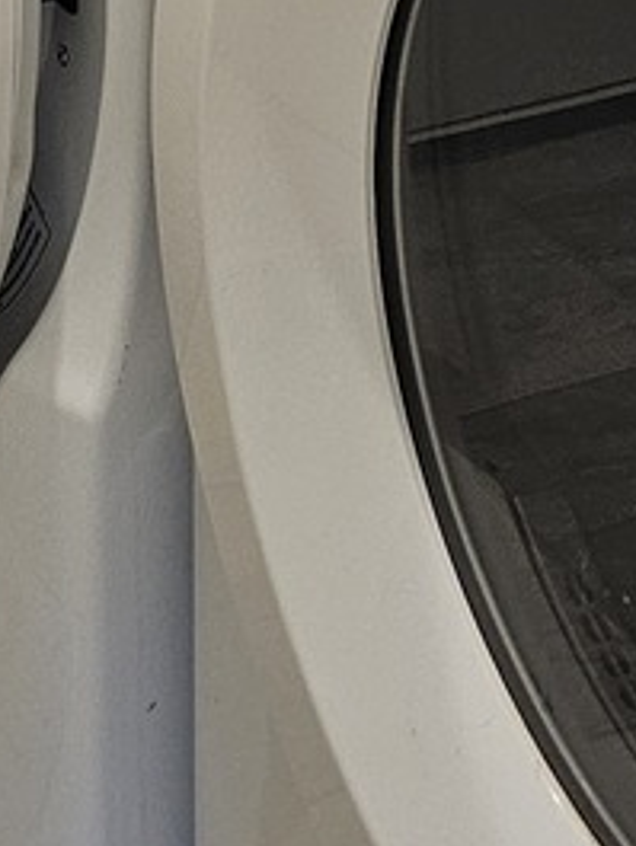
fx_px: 3060
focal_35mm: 125
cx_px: -157
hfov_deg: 11.6
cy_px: -958
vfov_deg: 13.1
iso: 320
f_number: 1.7
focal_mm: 6.3
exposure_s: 1/120
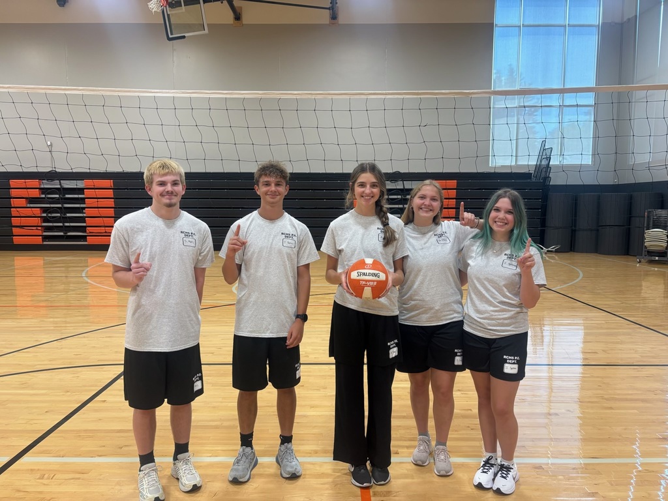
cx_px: 334
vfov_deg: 53.1
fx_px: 502
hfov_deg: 67.3
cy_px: 250
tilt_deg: -4.4
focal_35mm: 26
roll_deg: +0.2
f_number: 1.6
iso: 125
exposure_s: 1/122
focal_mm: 5.96
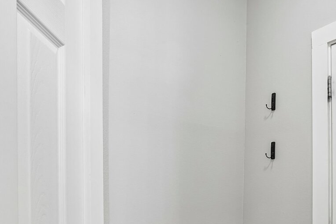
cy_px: 206
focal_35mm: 34
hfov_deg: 55.2
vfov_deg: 36.2
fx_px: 317
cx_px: 209
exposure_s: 1/15
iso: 400
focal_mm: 16
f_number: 9
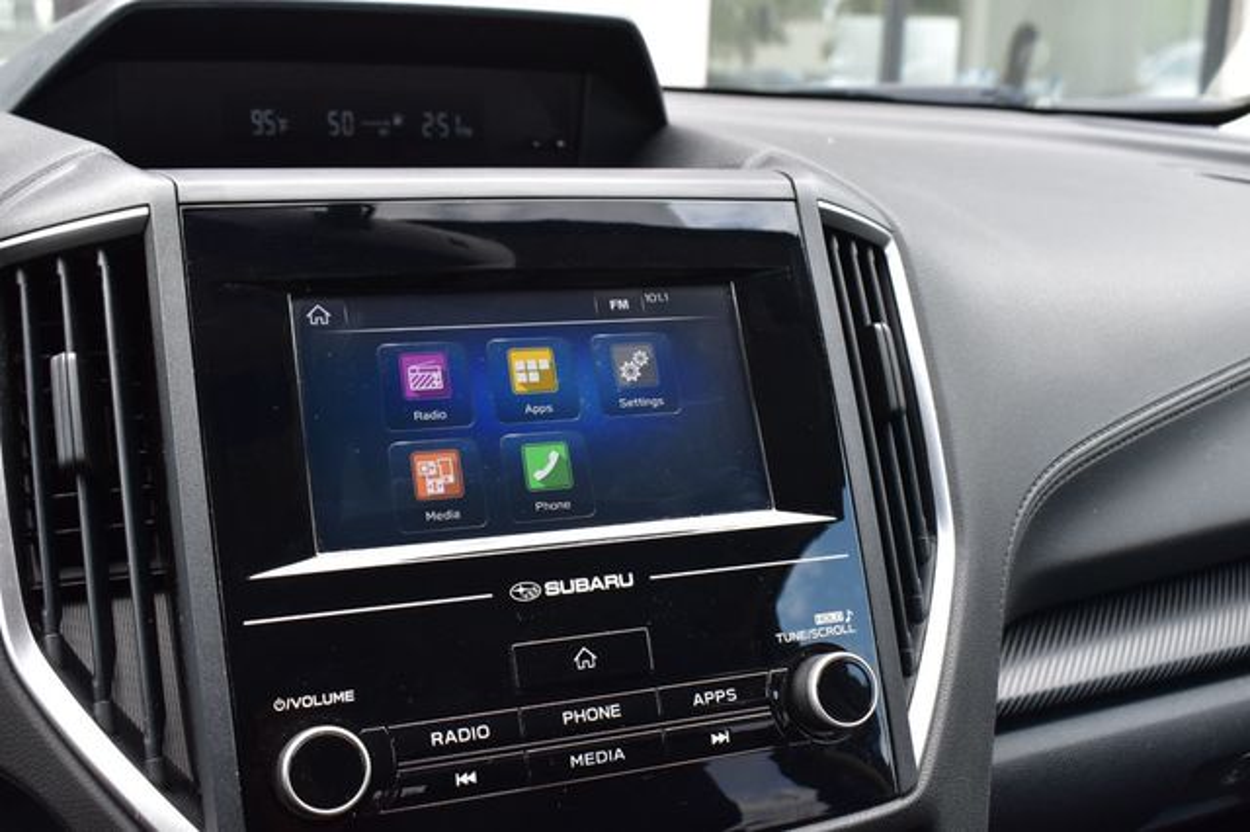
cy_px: 416
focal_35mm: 39
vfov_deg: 34.2
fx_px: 1353
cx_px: 625
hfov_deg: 49.6
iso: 400
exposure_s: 1/80
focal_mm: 26
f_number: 8
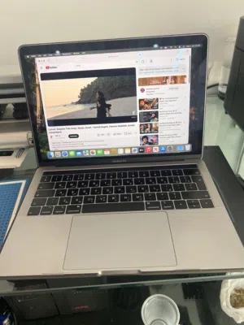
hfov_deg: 53.1
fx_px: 244
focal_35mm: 26
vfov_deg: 67.3
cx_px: 122
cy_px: 162
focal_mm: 5.7
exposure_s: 1/117
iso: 125
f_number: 1.5
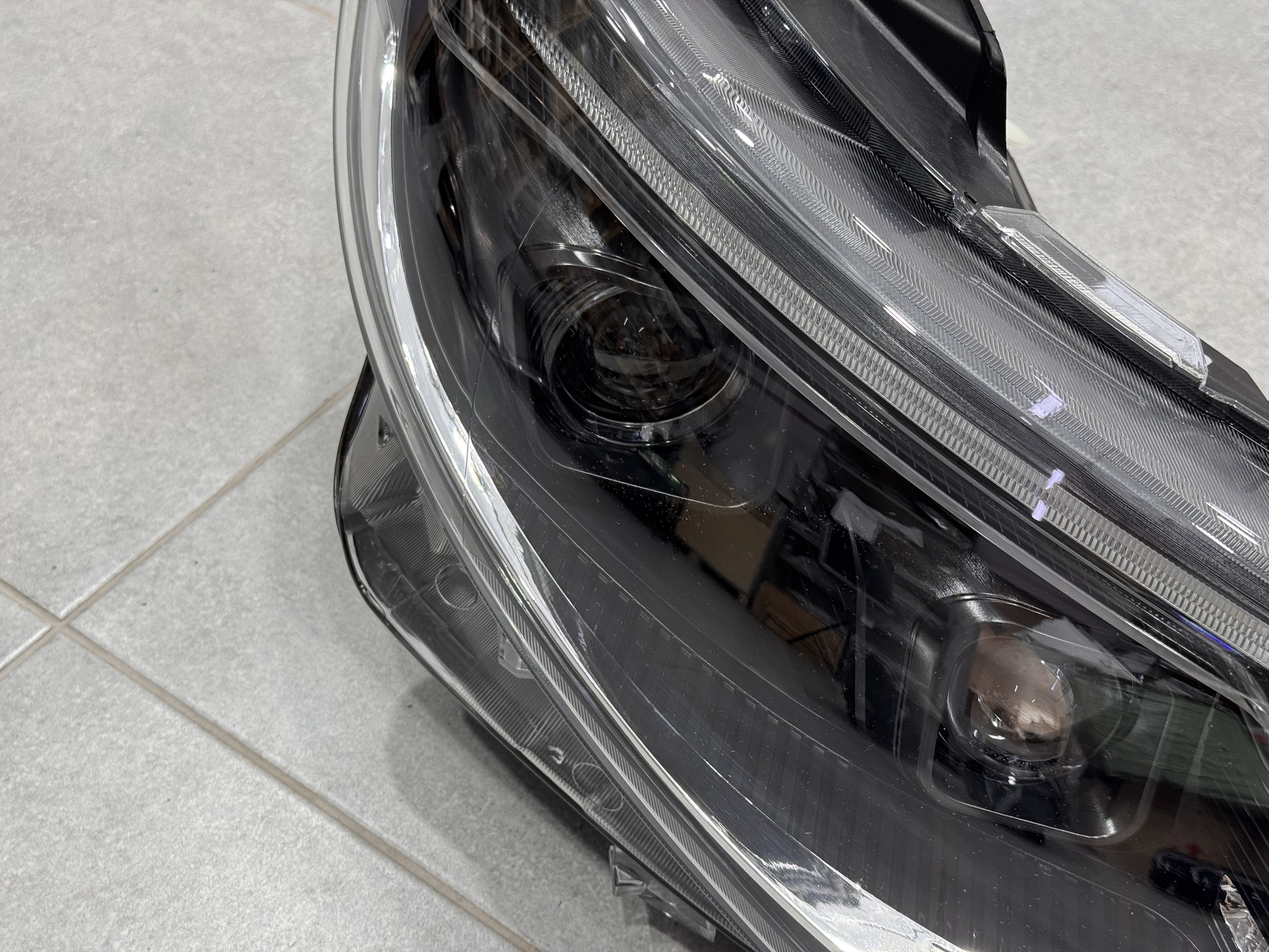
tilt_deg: -46.9
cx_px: 634
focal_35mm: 48
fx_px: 1760
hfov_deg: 39.7
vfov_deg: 30.3
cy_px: 476
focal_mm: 6.76
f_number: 1.78
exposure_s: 1/100
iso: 64
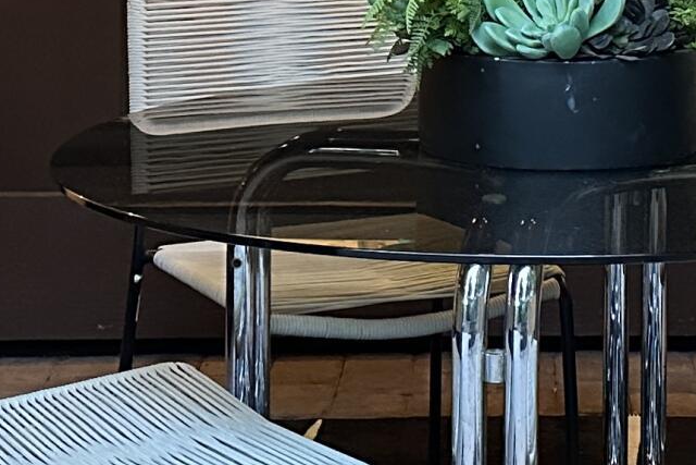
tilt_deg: -2.7
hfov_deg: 17.2
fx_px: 2262
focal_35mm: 117
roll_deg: -0.7
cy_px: -157
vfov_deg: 11.4
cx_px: 648
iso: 800
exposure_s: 1/60
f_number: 1.78
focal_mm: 6.86
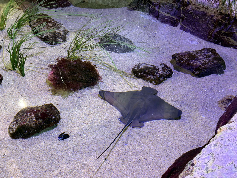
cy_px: 89
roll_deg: -2.1
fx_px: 329
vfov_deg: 30.3
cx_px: 118
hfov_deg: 39.7
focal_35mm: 48
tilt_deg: -32.8
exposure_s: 1/41
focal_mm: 6.93
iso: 200
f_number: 1.48
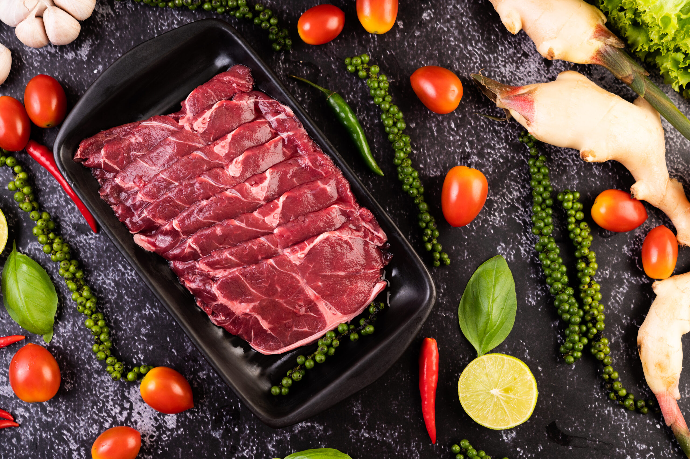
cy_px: 230
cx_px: 345
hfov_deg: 33.4
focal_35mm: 60
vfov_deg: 22.6
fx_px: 1149
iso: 100
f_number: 5.6
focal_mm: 60
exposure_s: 1/125
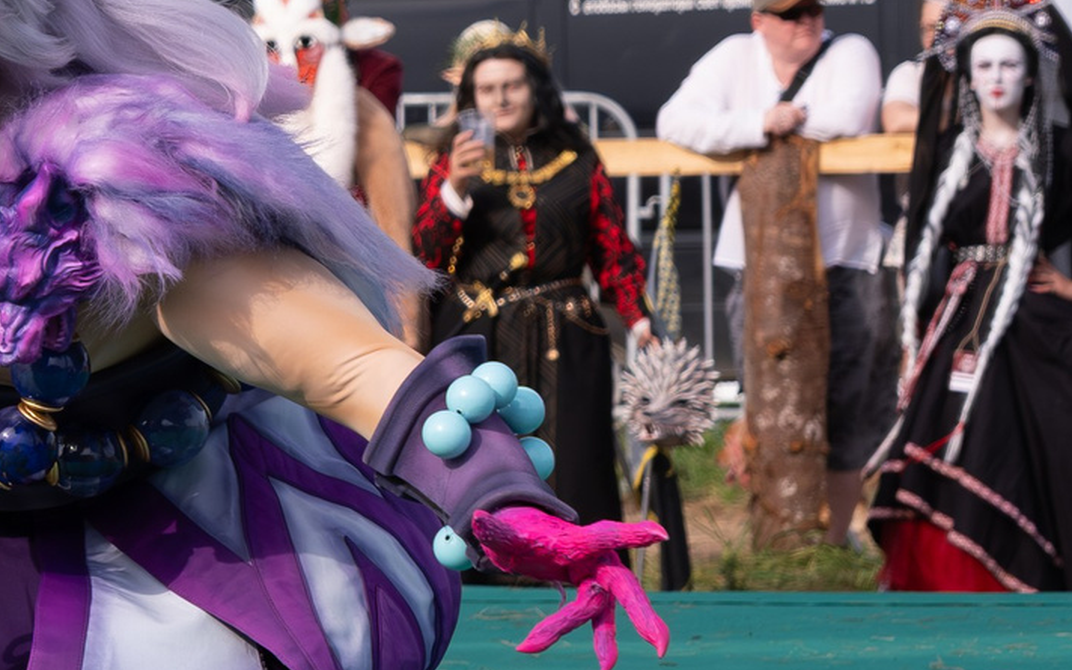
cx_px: -522
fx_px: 7070
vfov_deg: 5.4
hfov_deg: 8.5
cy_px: -132
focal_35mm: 242
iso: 250
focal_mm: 44.1
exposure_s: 1/1250
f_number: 4
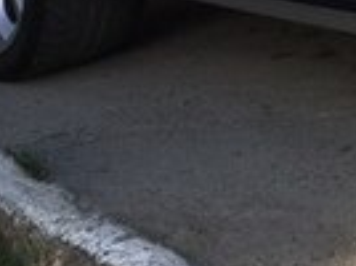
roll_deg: +3.0
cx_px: 510
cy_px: -214
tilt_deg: -8.2
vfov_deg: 9.8
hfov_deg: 13.2
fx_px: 1468
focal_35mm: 143
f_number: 2.2
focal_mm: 4.15
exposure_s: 1/1325
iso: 32
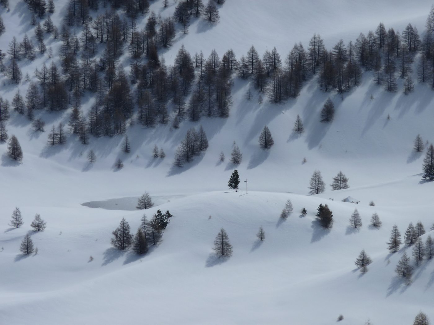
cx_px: 217
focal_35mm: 296
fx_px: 3711
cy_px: 162
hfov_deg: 6.7
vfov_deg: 5.0
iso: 80
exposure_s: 1/640
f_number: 8
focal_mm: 52.7
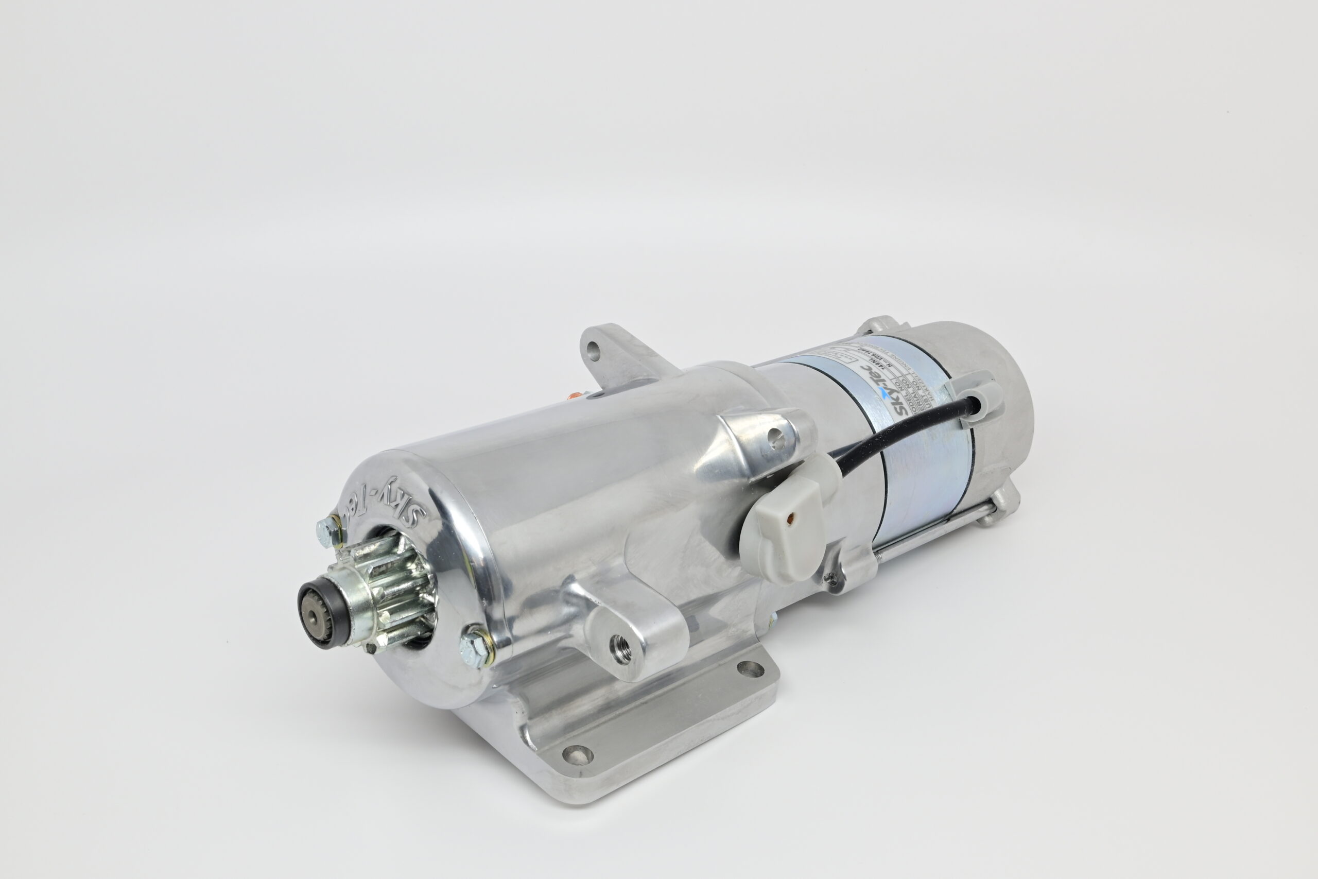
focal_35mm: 37
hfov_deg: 52.2
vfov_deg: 36.2
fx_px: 1345
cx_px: 659
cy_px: 440
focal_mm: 24.5
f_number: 14
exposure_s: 1/15
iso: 200
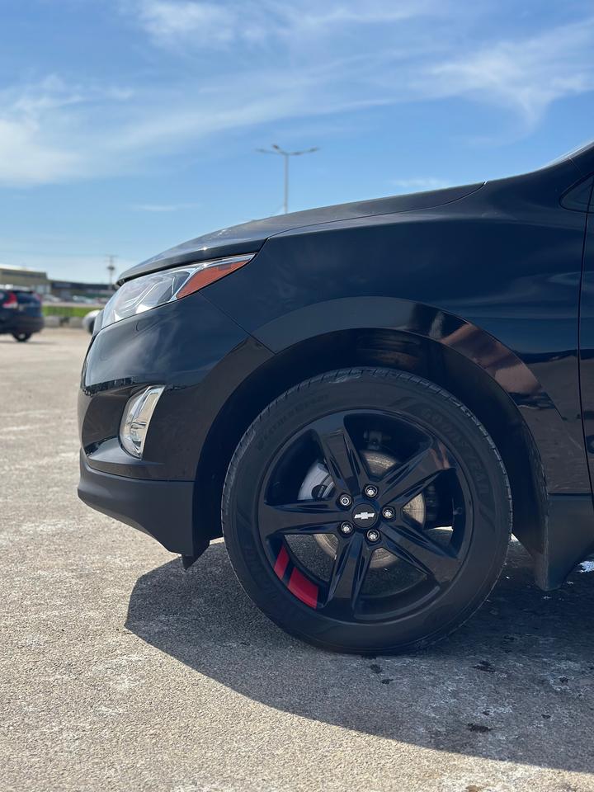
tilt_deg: -3.9
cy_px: 396
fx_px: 1098
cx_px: 297
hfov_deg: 30.3
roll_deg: -3.4
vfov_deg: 39.7
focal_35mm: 48
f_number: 1.78
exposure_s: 1/7092
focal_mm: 6.86
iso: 100
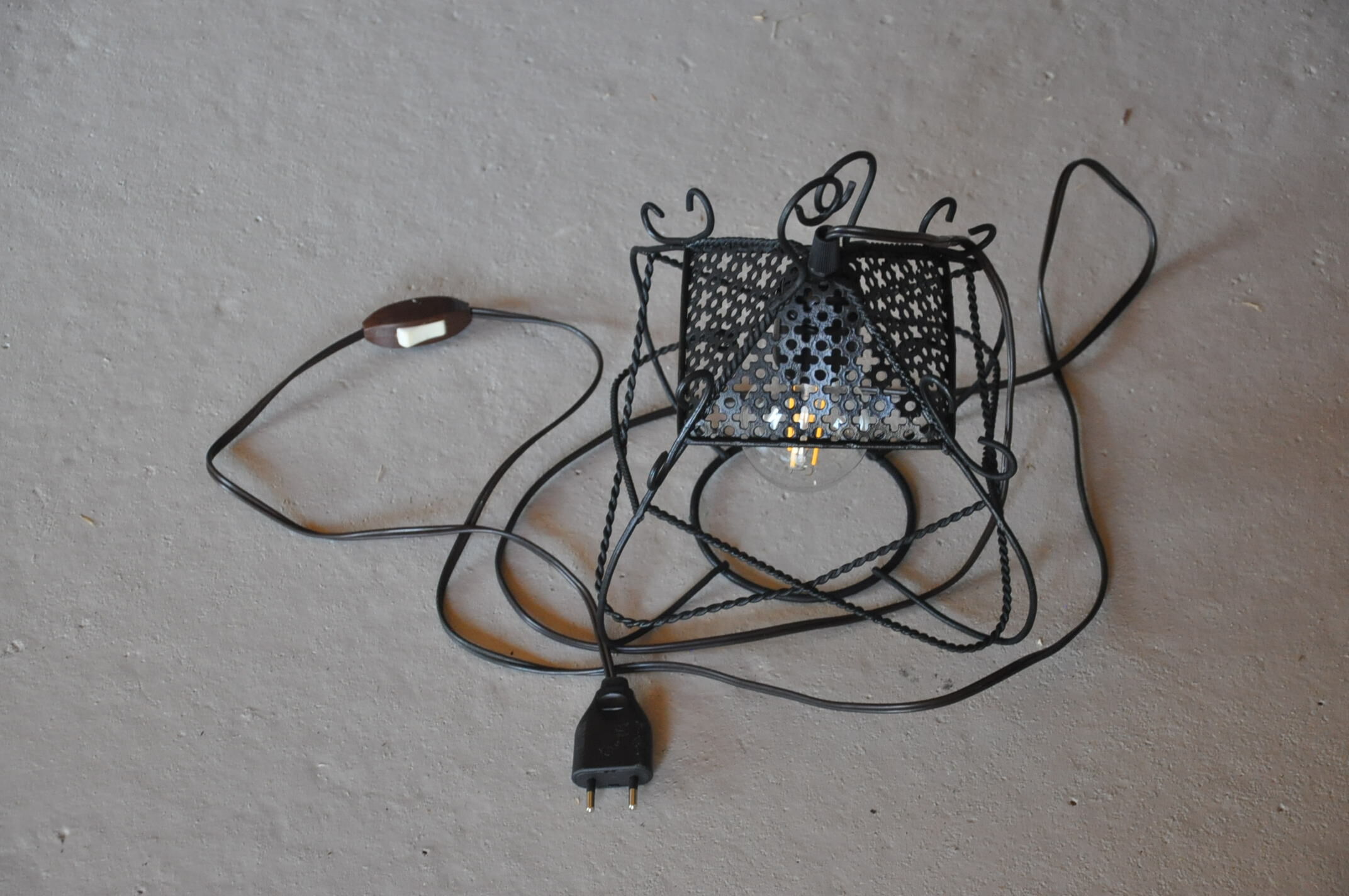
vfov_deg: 14.7
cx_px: 674
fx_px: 3481
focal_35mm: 93
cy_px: 448
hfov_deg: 21.9
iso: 1600
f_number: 5.3
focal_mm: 62
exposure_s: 1/80
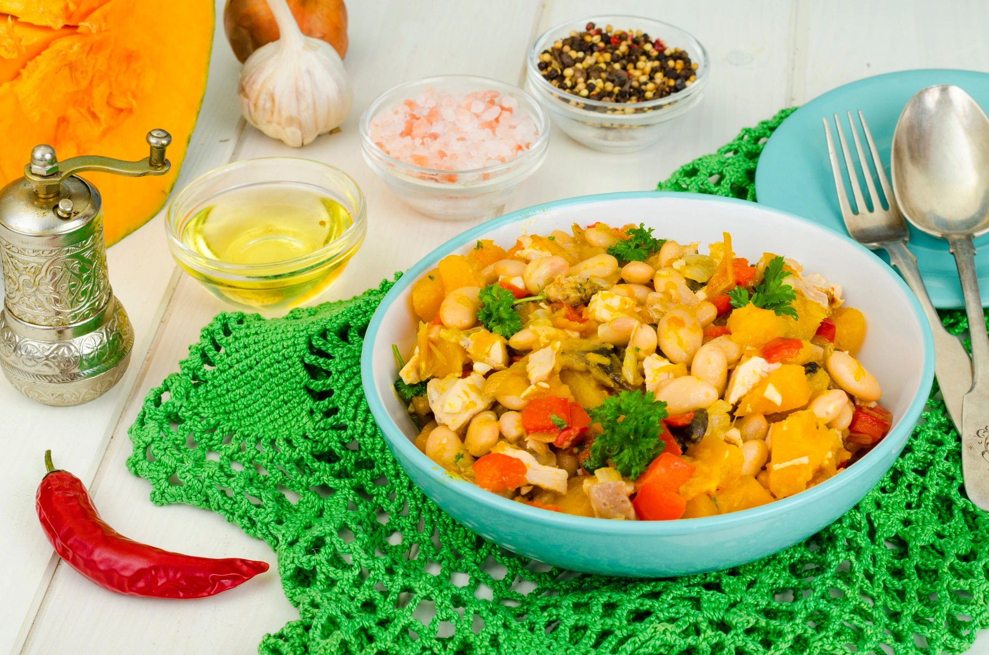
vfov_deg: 18.1
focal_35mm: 75
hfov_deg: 27.0
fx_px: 2056
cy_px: 328
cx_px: 494
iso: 100
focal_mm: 50
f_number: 11
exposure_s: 1/200
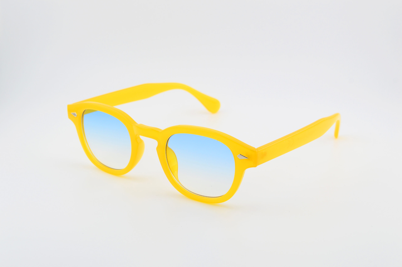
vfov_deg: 23.7
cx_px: 201
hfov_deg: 35.1
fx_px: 636
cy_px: 134
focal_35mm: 57
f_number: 11
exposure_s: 1/125
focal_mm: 38
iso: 200
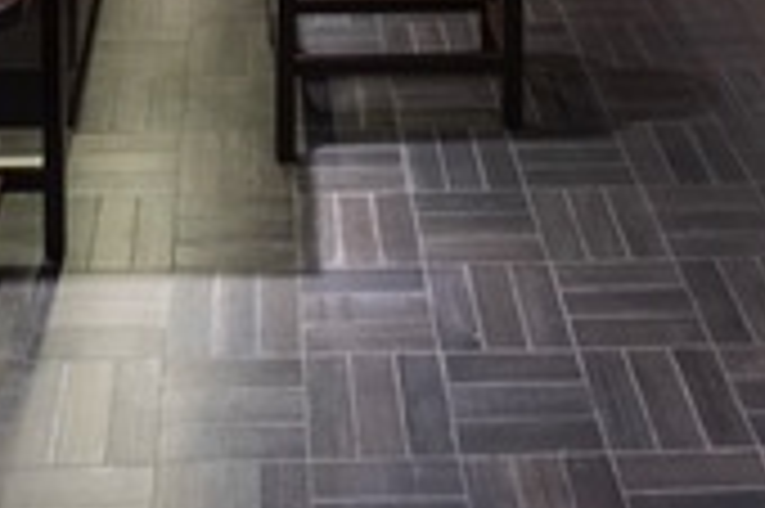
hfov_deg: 29.2
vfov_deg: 14.3
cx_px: 297
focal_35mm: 69
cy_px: -661
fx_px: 1465
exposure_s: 1/10
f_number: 9
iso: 500
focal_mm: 13
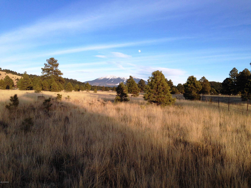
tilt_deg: -0.4
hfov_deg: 55.4
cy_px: 94
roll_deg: -1.0
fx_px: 239
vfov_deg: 42.9
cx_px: 126
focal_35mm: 33
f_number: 2.4
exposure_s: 1/763
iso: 50
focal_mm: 4.12
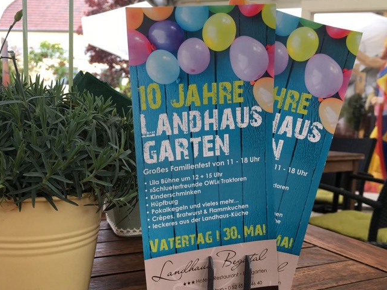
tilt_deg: -5.4
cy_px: 163
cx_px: 170
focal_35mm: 36
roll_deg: -3.3
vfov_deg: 39.6
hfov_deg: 51.2
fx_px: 402
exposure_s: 1/100
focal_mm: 4.15
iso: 25
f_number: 2.2
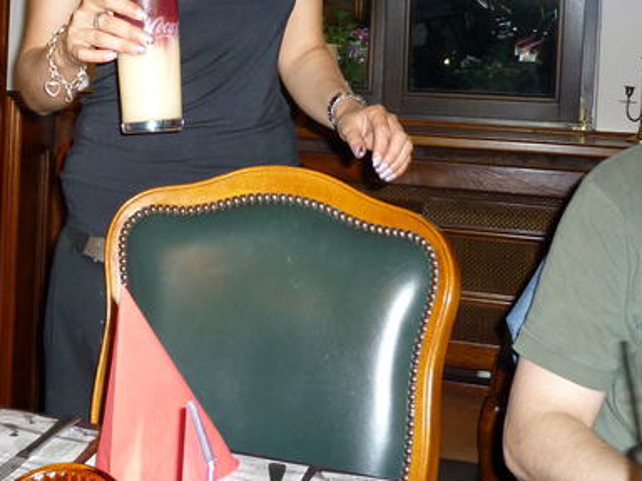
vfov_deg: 26.0
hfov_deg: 33.9
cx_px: 127
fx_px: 1020
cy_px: 90
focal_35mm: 55
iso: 200
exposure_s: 1/60
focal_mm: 5.5
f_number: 2.8
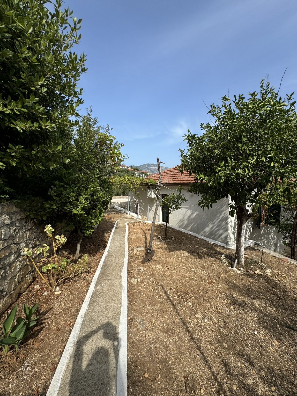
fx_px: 160
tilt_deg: -5.6
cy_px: 198
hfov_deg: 85.7
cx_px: 148
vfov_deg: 102.1
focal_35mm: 14
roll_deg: +0.7
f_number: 2.2
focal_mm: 2.22
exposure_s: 1/1748
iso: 50
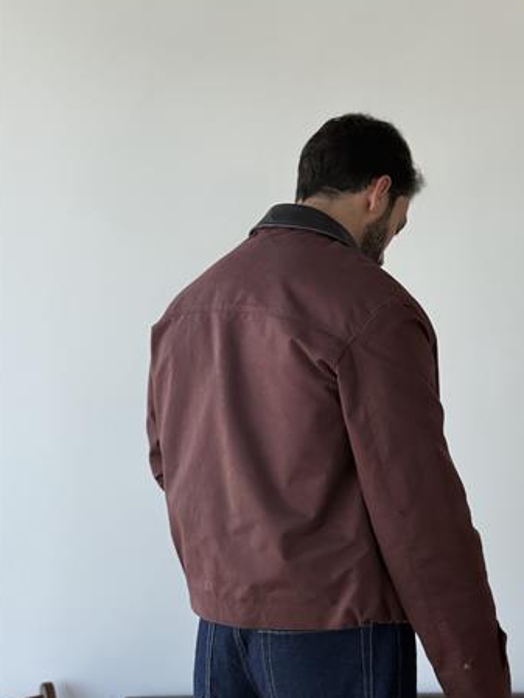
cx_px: 303
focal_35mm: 57
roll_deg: +0.2
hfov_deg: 25.6
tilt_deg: +2.0
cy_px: 375
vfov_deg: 33.8
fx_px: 1150
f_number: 1.78
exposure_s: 1/290
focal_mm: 6.76
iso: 80
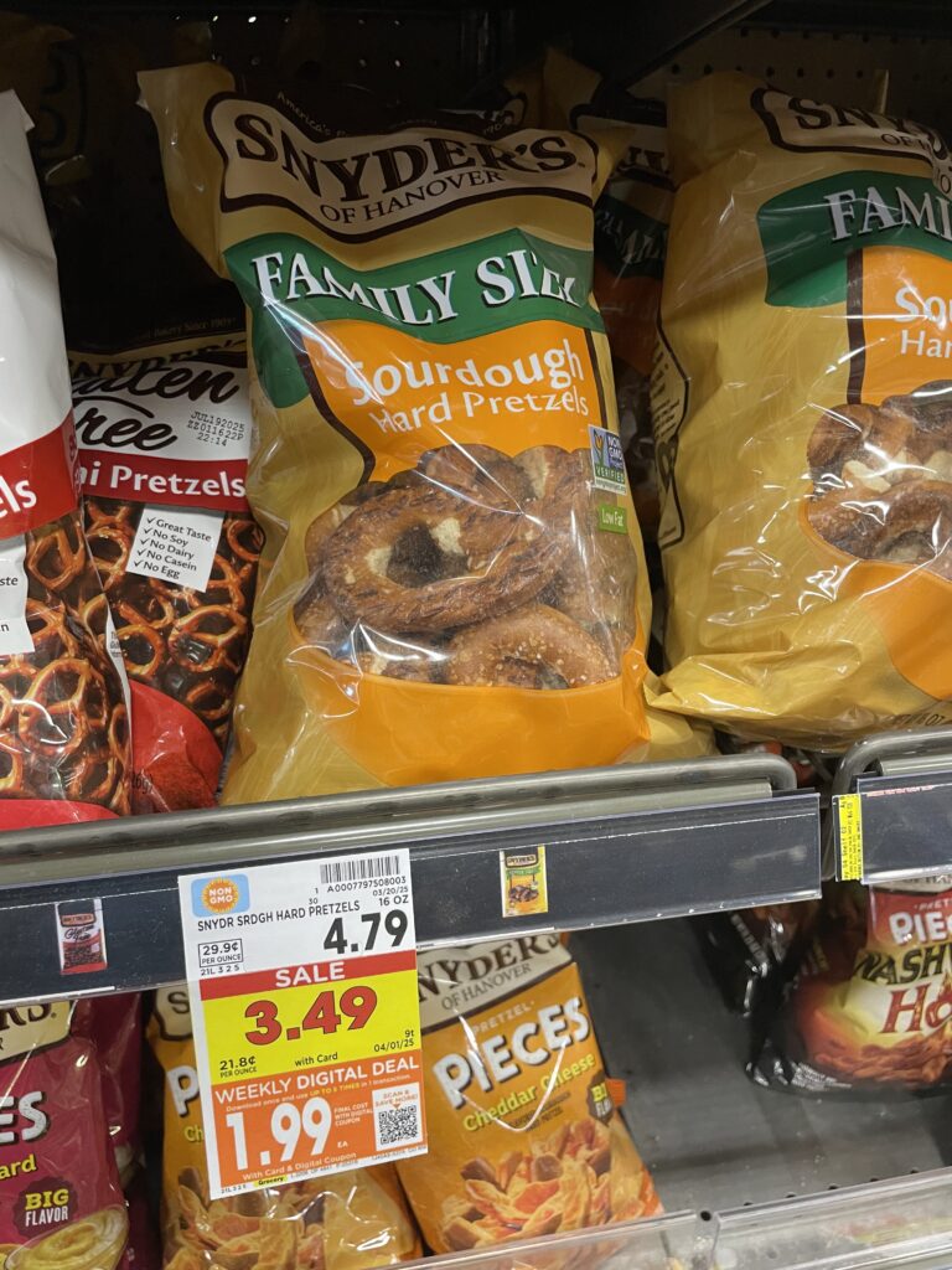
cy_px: 635
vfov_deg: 67.3
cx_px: 476
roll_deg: -0.4
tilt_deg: -30.6
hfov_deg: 53.1
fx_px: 953
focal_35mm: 26
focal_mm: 4.2
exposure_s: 1/60
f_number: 1.6
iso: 250
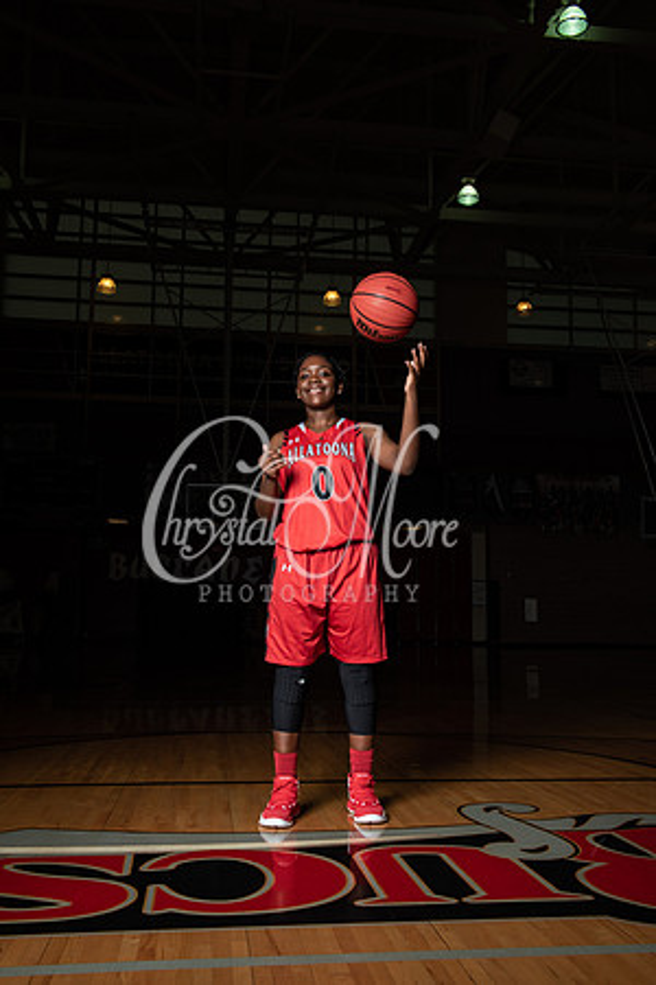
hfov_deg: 37.9
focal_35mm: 35
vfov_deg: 54.4
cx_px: 328
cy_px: 492
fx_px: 957
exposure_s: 1/200
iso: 320
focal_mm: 35
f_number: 14
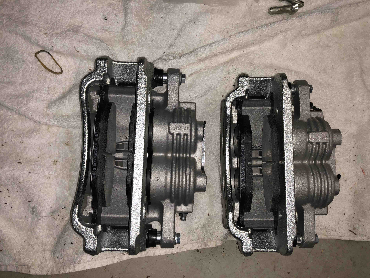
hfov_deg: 63.4
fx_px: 299
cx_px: 185
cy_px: 139
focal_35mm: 28
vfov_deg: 49.7
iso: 25
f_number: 1.8
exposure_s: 1/27
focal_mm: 4
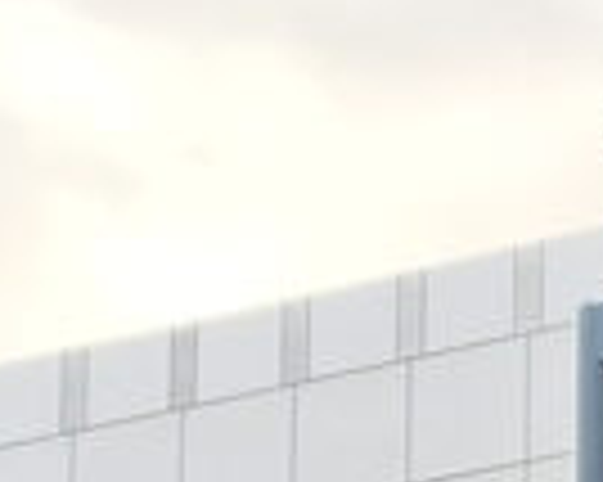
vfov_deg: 6.5
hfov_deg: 8.7
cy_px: 1500
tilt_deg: +10.1
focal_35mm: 216
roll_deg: +0.2
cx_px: 958
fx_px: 3852
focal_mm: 4.15
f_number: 2.2
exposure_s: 1/120
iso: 32
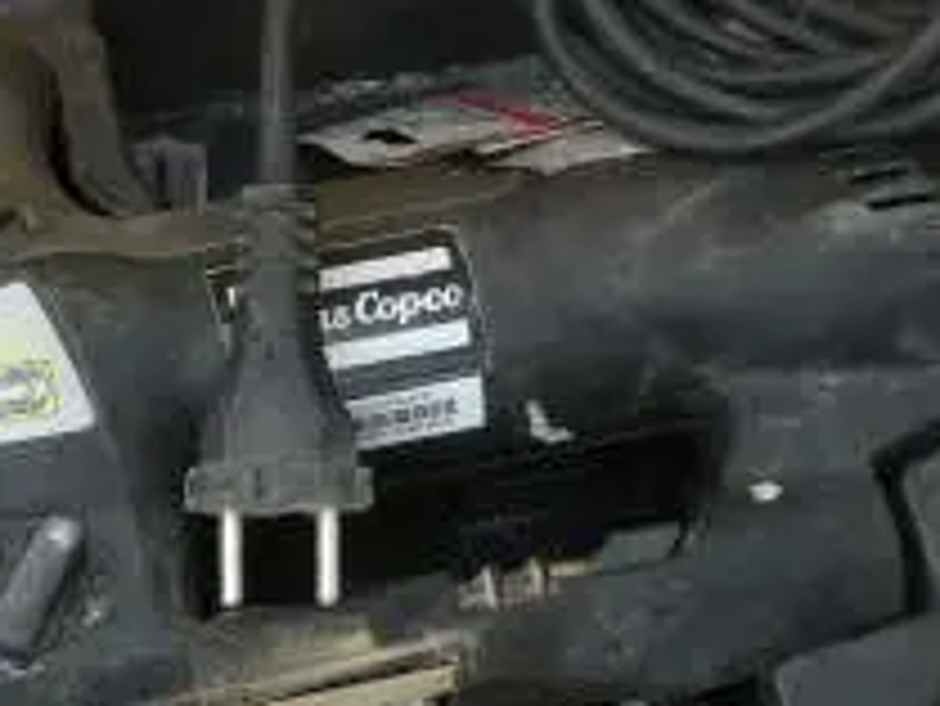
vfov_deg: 16.0
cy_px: 558
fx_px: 2500
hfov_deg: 21.3
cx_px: 351
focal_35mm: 92
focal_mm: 4.3
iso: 80
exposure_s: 1/160
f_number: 3.3
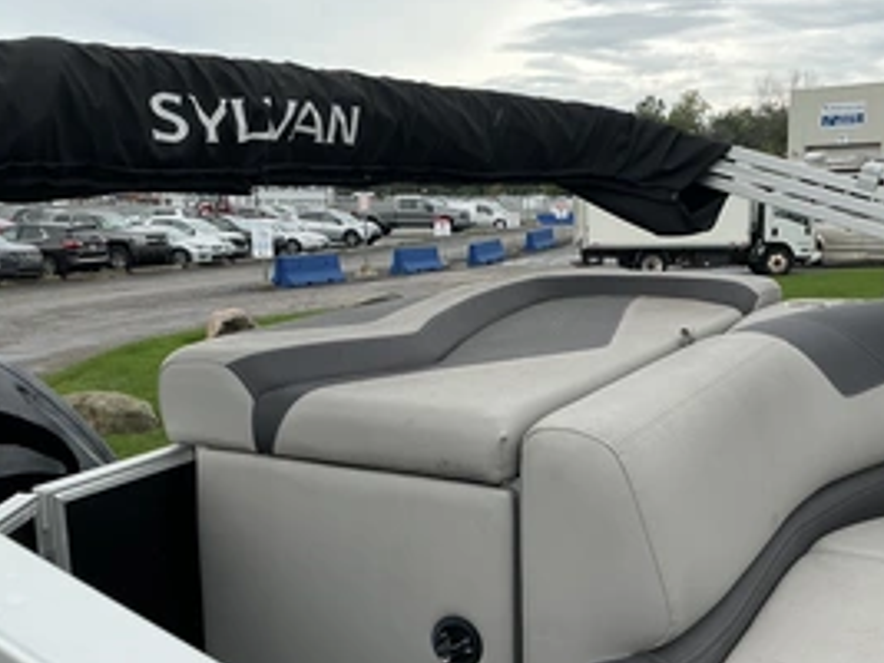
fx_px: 1072
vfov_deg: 34.3
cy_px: 381
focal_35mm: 42
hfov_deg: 44.5
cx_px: 536
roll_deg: +0.6
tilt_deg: -10.6
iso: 25
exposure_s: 1/465
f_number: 1.8
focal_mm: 3
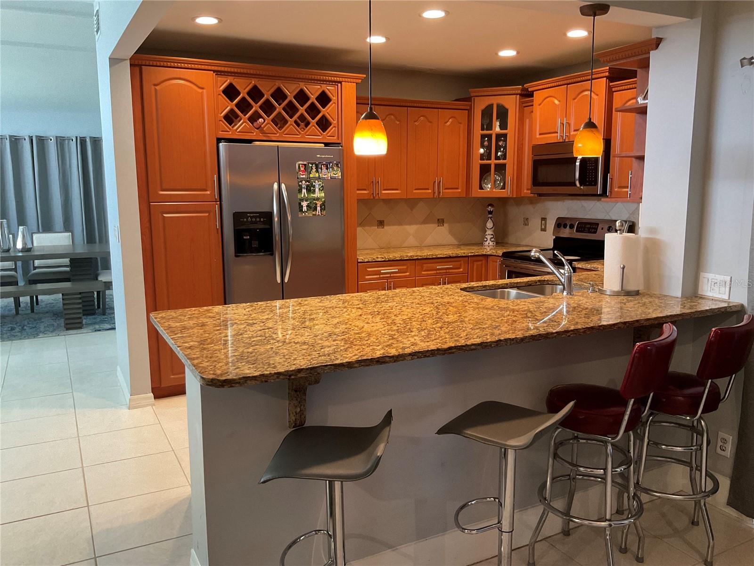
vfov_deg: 48.2
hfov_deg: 61.7
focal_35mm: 29
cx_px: 377
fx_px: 632
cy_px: 283
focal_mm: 3
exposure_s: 1/60
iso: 160
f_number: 1.8
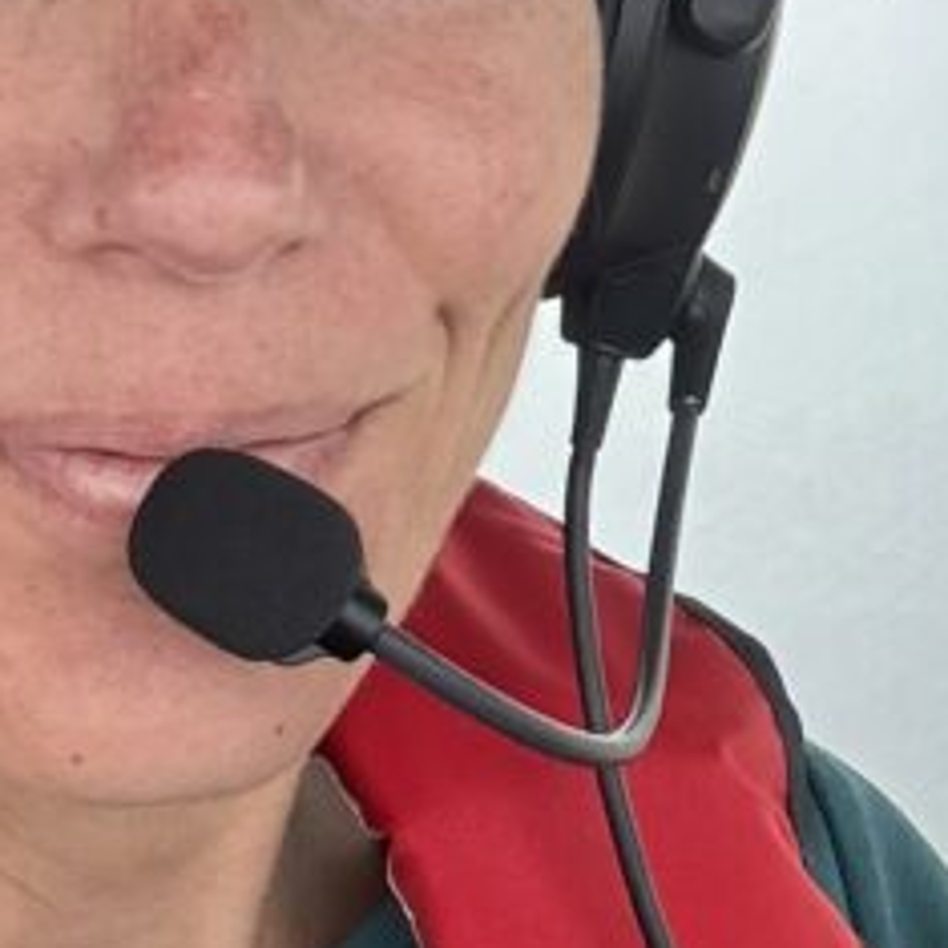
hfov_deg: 15.3
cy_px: 20
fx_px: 3501
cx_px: 762
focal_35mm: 113
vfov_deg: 15.2
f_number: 1.9
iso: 32
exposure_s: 1/172
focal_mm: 2.69
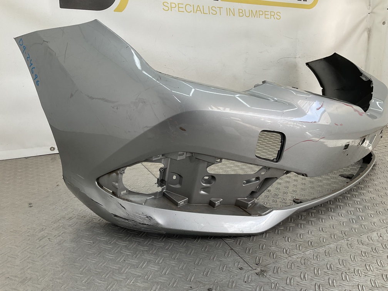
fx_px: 325
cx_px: 194
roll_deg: -3.5
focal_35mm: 29
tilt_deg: -16.1
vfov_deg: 48.2
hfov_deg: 61.7
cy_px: 146
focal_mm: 3
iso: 16
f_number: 1.8
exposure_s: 1/149
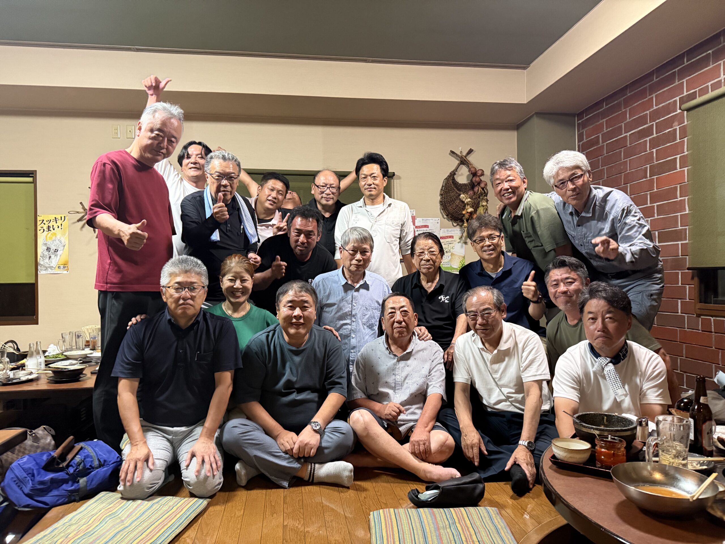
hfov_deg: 71.6
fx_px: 503
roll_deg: +1.2
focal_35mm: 24
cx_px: 362
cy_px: 272
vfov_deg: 56.8
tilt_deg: +0.6
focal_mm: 6.76
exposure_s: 1/40
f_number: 1.78
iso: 800
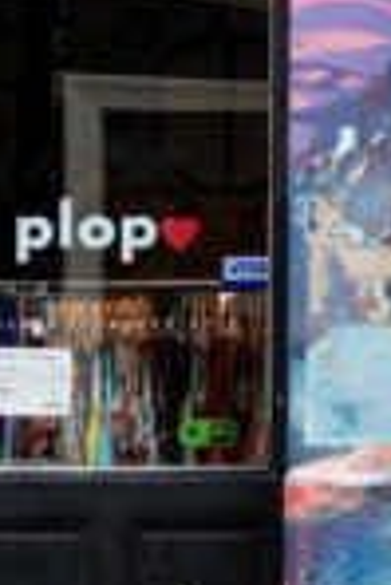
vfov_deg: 16.2
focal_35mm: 127
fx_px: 2059
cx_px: 719
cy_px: 263
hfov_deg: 10.2
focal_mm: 25
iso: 100
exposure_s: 1/60
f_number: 4
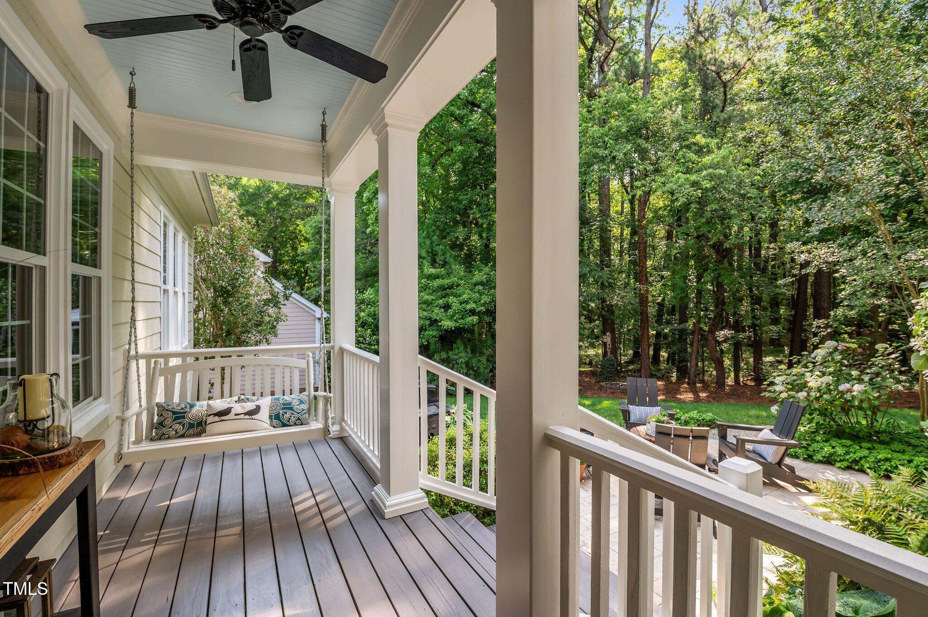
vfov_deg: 77.2
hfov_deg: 100.4
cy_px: 308
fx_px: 386
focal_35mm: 15
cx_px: 464
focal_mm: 15
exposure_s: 1/200
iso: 400
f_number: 6.3
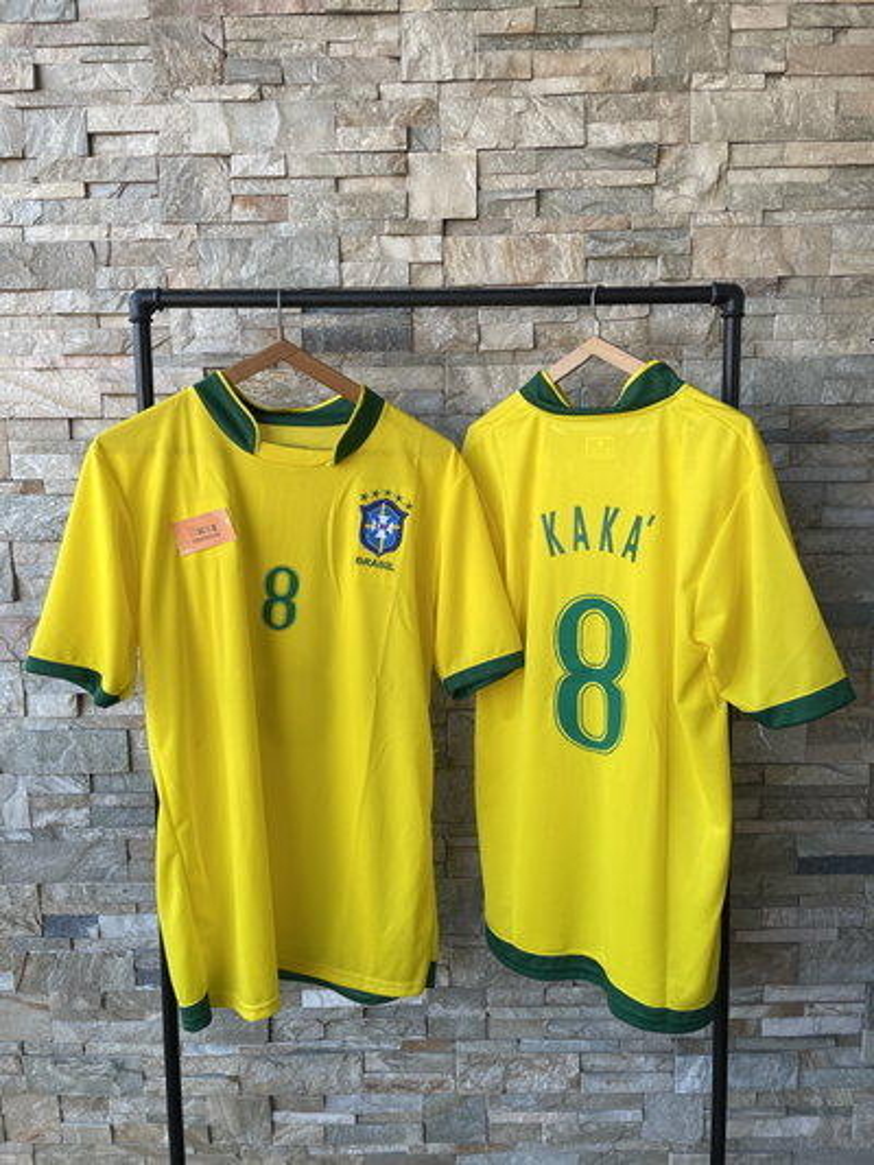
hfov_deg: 53.1
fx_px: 875
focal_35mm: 26
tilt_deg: -7.5
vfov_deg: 67.3
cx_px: 437
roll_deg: +1.5
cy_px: 582
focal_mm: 4.2
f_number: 1.6
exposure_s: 1/118
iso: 32
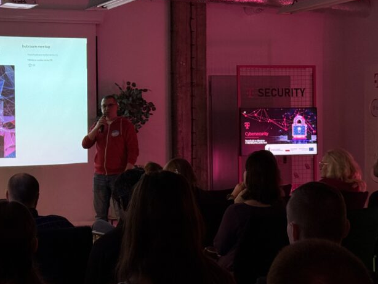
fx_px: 874
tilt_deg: +0.2
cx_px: 92
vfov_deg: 18.4
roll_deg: +0.5
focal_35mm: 80
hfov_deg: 24.1
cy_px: 130
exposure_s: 1/60
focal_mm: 6.76
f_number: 1.78
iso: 80
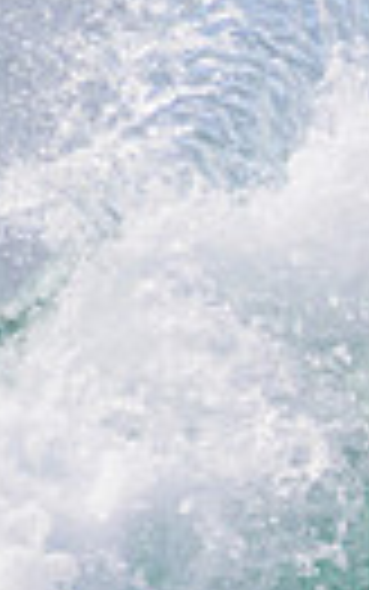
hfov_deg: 0.3
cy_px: 571
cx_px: 1662
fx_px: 78579
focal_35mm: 4889
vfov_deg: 0.4
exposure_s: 1/2000
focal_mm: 800
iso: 1000
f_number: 11
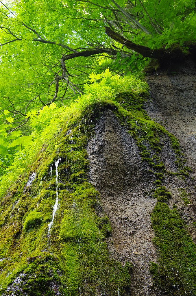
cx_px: 98
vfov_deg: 42.8
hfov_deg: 29.1
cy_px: 148
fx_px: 377
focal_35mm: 46
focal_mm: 31
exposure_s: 1/125
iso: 800
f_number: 6.3
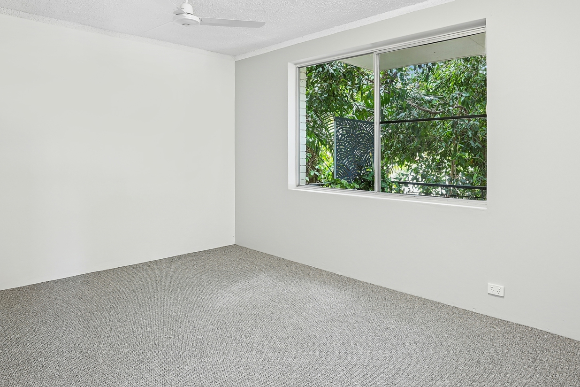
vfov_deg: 56.8
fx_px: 354
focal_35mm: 22
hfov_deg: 78.5
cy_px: 154
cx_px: 307
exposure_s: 1.3
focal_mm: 17
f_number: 11
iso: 200
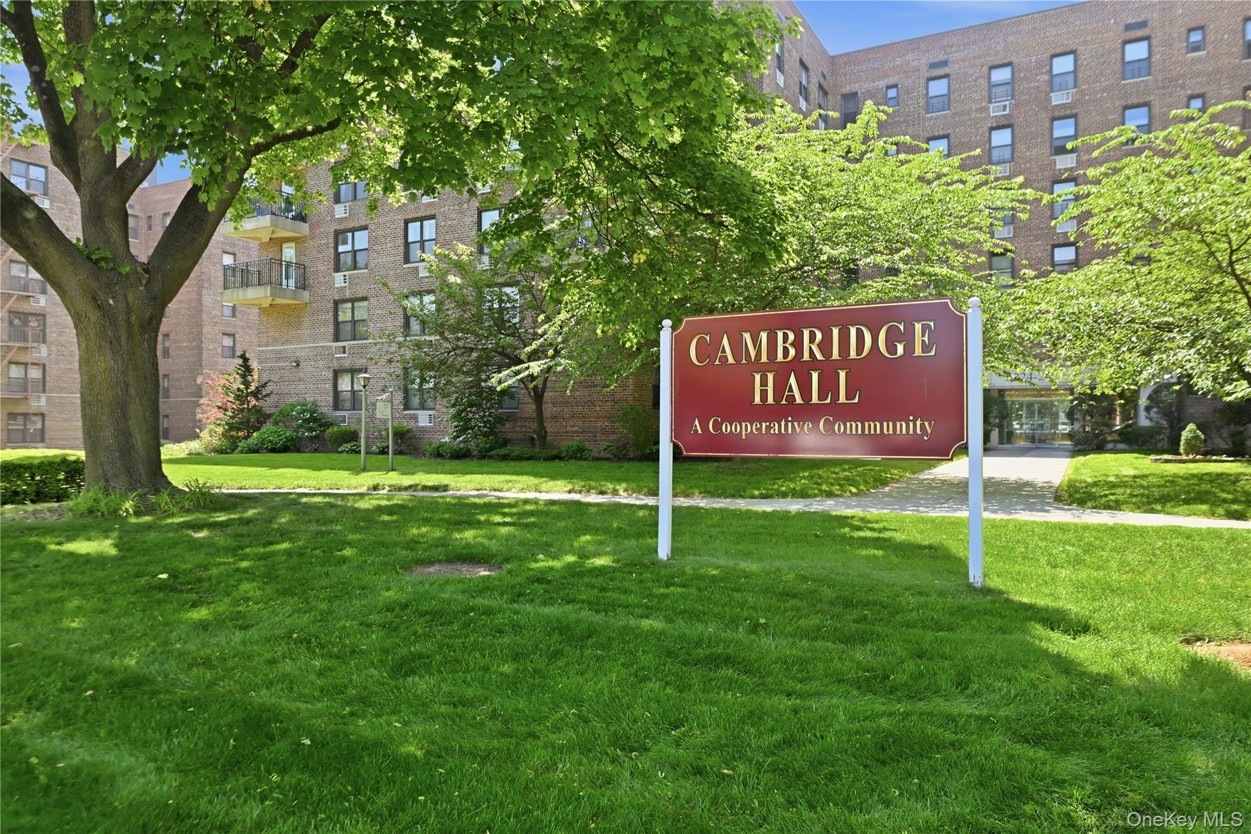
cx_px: 626
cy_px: 417
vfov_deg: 53.1
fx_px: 834
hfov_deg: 73.7
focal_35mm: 24
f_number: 11
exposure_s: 1/15
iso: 100
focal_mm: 24
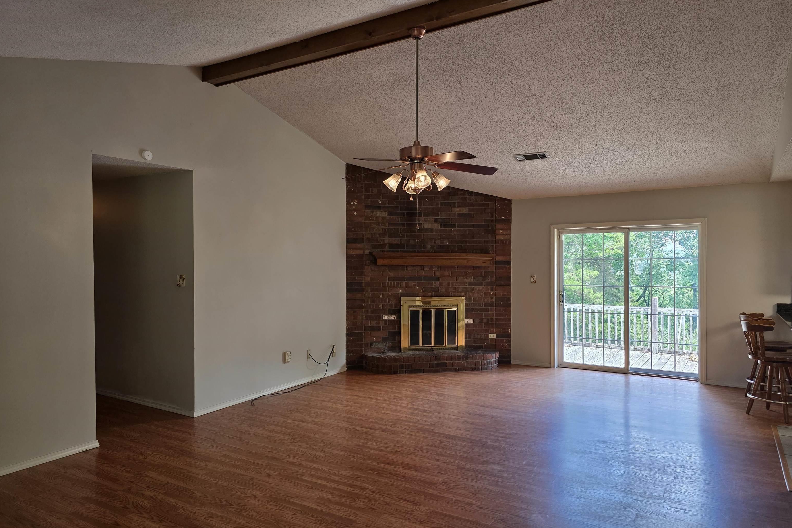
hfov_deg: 73.7
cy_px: 261
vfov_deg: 53.1
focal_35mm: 24
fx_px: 528
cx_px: 395
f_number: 1.7
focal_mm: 6.3
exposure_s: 1/120
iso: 160
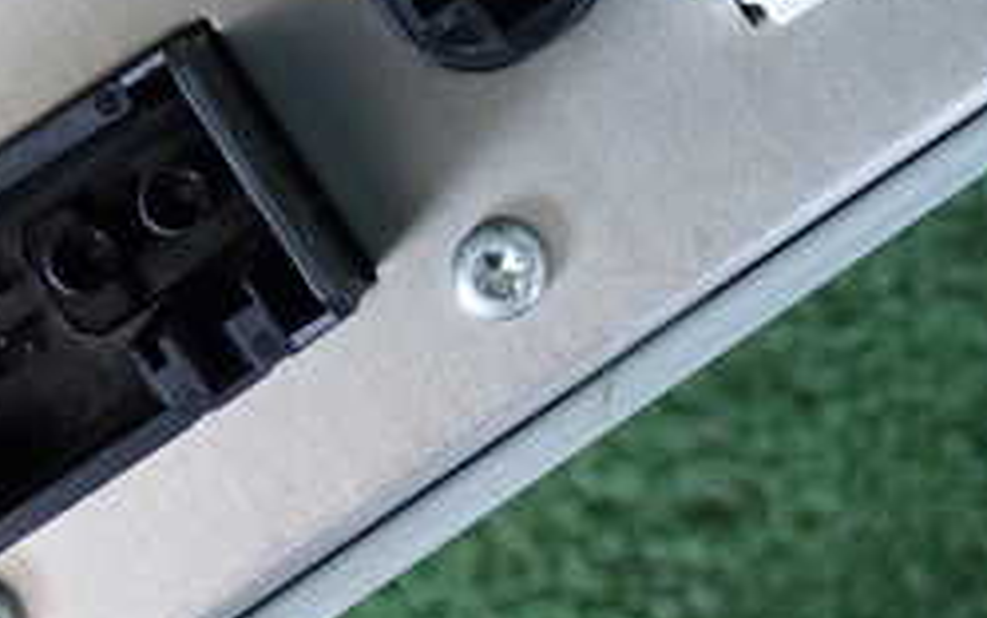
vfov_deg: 13.2
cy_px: -119
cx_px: 650
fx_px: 2611
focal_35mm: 97
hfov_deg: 21.3
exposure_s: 1/125
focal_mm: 6.83
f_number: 2.7
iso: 400
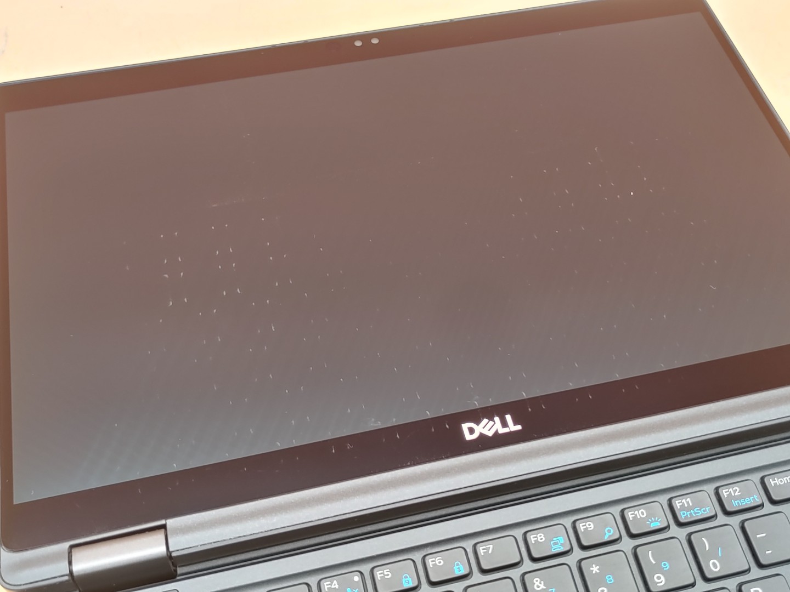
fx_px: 936
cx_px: 395
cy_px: 296
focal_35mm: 41
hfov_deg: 45.8
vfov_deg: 35.1
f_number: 1.8
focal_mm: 4.36
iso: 100
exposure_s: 1/30
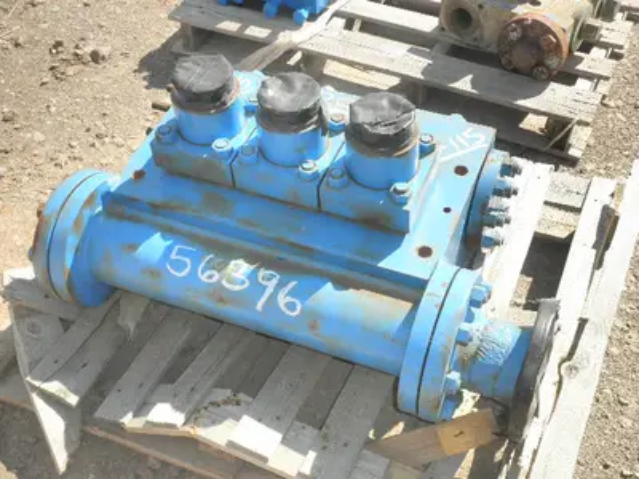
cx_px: 320
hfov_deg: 42.9
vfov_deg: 32.9
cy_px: 240
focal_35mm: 44
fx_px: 812
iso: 64
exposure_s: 1/500
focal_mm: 7.9
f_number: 3.4
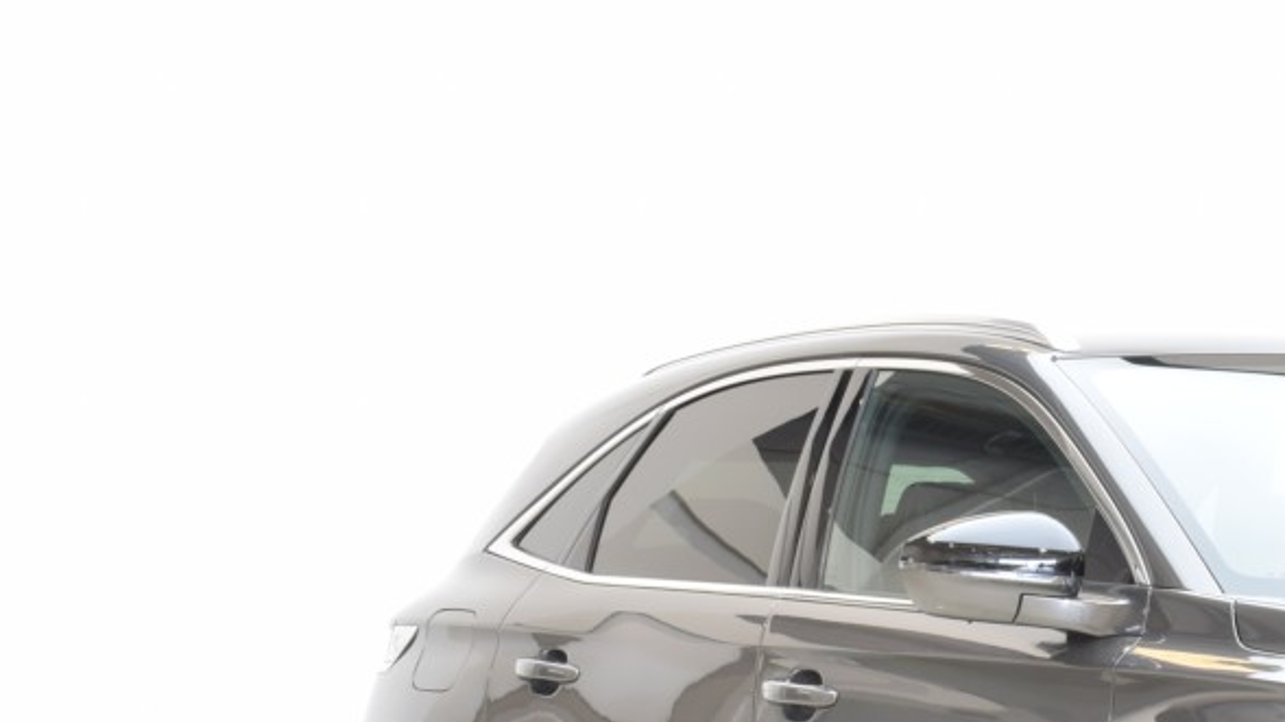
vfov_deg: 8.8
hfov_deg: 15.5
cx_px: 1235
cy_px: 763
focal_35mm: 136
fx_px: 4633
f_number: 14
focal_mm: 34
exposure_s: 1
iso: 100
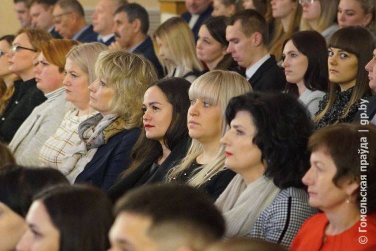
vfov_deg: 8.7
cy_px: 126
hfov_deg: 13.1
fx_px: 1639
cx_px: 188
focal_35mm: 157
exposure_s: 1/80
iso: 12800
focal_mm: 105
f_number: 4
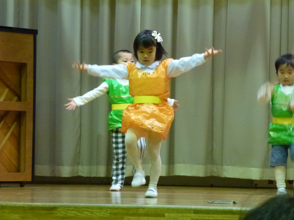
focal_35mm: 143
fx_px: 1215
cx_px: 147
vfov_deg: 10.4
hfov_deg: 13.8
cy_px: 109
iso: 800
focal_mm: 25.5
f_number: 5.3
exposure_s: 1/15
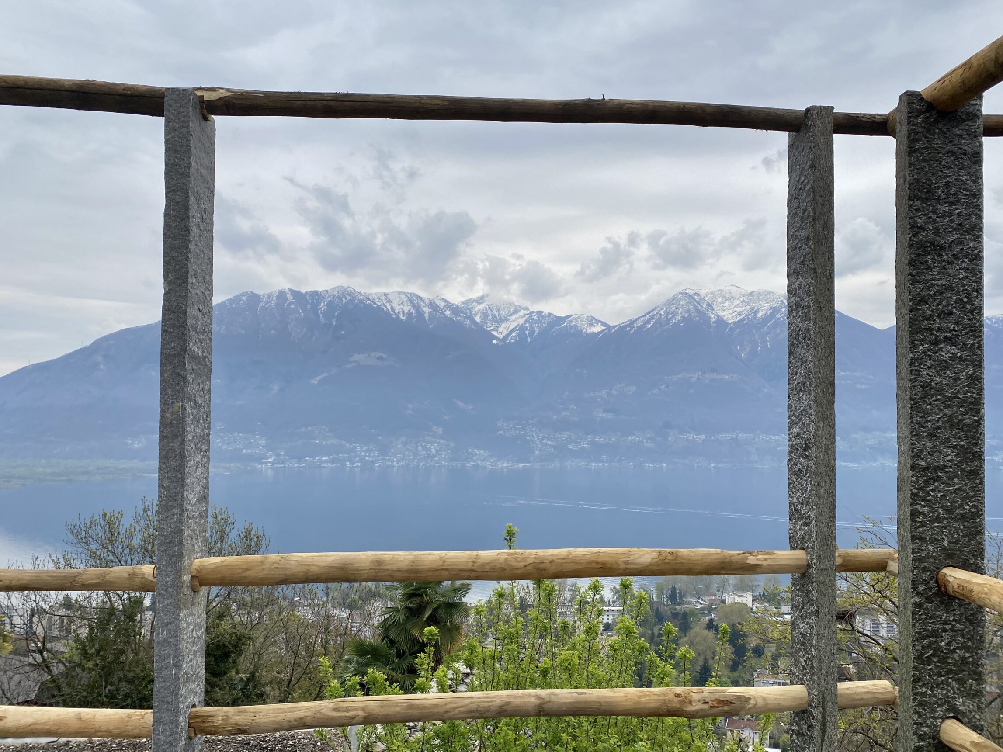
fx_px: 840
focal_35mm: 29
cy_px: 415
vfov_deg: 48.1
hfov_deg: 61.6
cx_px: 528
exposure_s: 1/1898
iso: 32
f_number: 1.8
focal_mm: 4.25
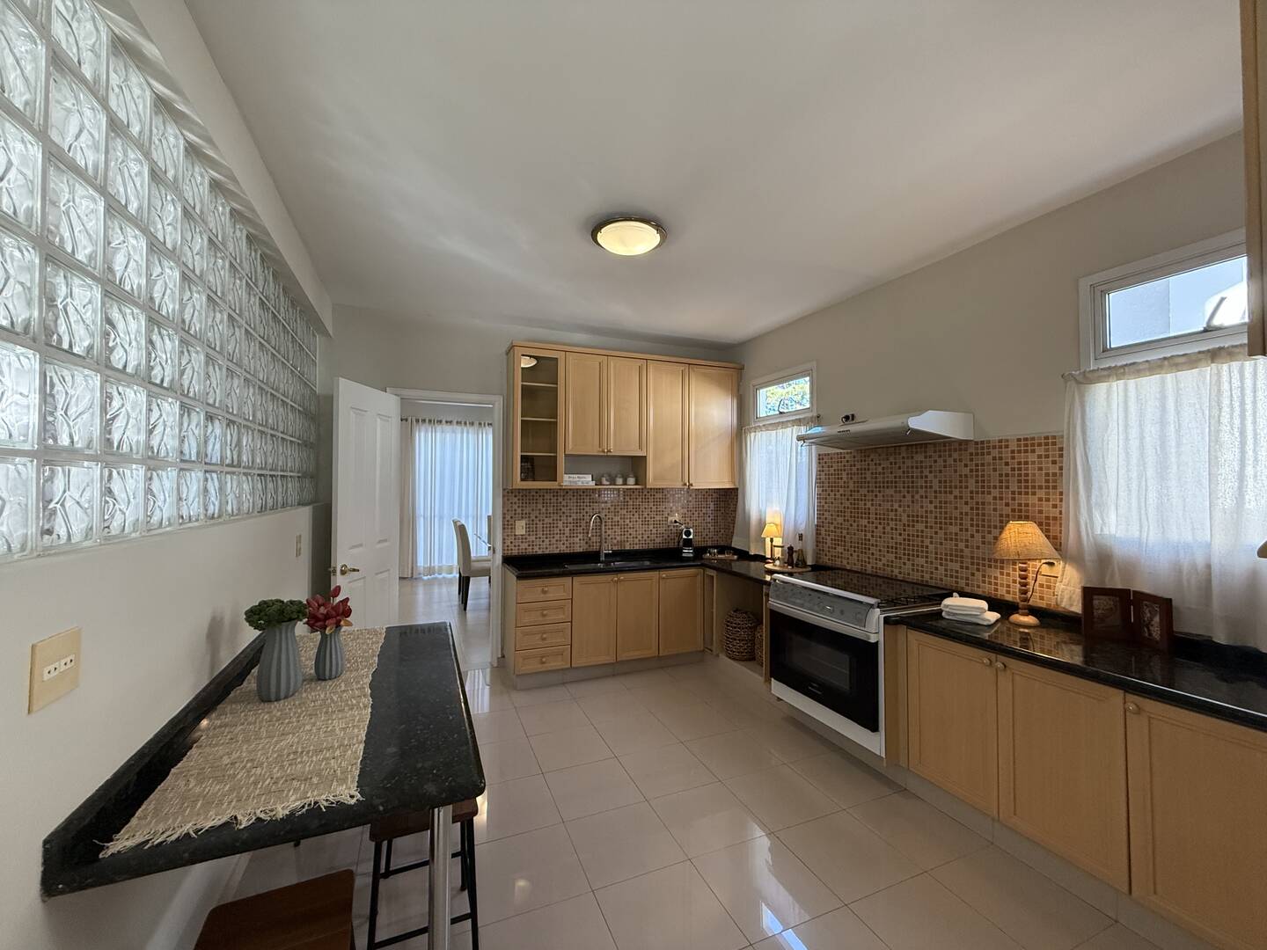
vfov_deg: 85.7
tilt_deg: +1.5
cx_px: 634
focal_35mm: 14
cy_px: 475
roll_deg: -0.5
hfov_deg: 102.1
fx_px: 512
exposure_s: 1/120
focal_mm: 2.22
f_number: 2.2
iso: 320
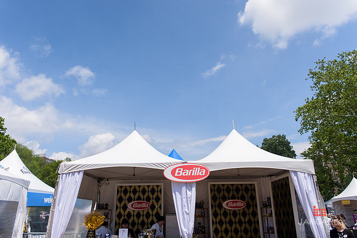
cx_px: 178
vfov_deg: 48.0
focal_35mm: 27
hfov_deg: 67.4
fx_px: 268
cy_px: 119
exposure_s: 1/2500
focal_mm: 27
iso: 200
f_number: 4
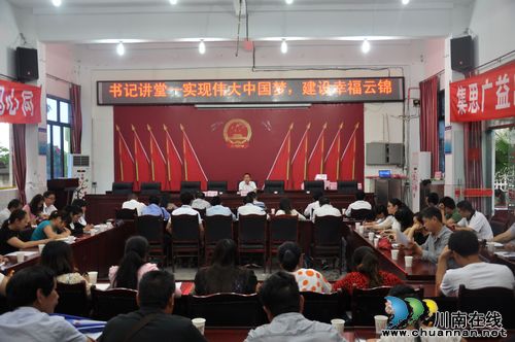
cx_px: 258
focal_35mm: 33
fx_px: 471
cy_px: 171
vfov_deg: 39.9
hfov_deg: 57.3
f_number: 4
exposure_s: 1/15
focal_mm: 22
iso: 400
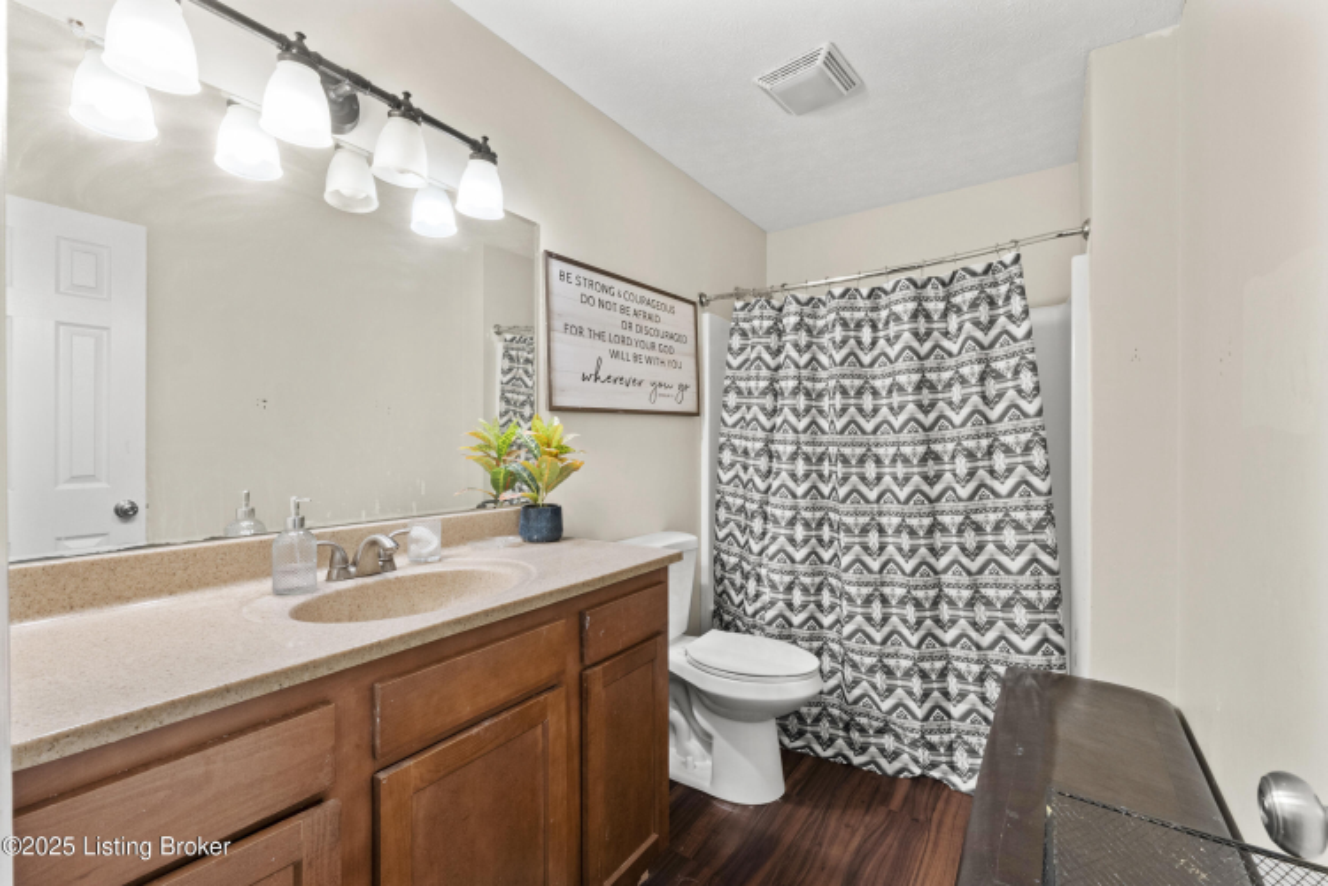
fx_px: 553
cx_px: 664
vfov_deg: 77.3
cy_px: 443
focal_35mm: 15
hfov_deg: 100.4
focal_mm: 10
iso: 400
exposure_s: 1
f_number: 10
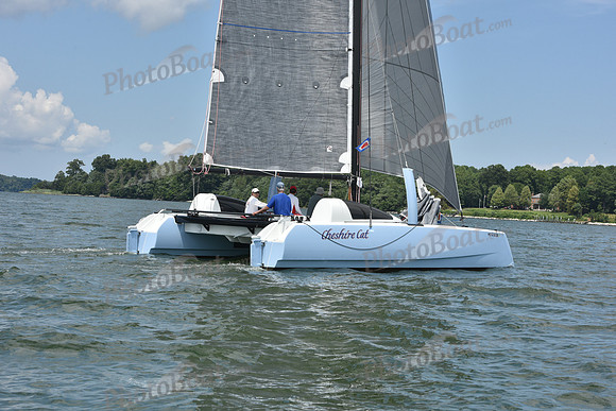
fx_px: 1198
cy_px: 206
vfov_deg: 19.5
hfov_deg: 28.8
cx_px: 308
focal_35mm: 70
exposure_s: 1/1000
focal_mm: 70
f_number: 10
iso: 320
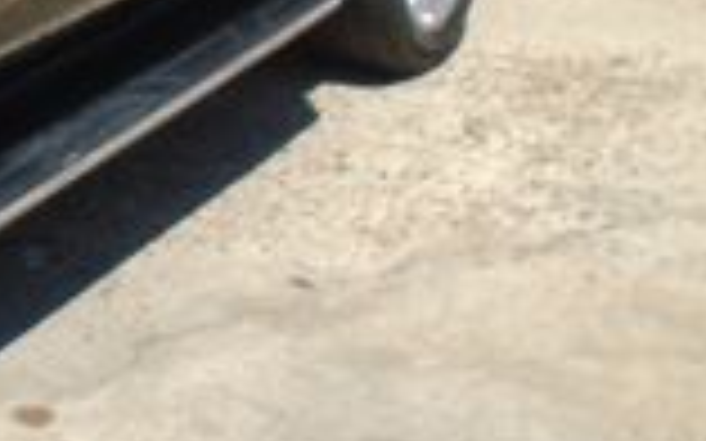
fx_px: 2154
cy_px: -176
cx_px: -477
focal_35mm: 112
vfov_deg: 11.3
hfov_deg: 16.3
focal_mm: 4.6
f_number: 3.2
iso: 100
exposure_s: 1/1000
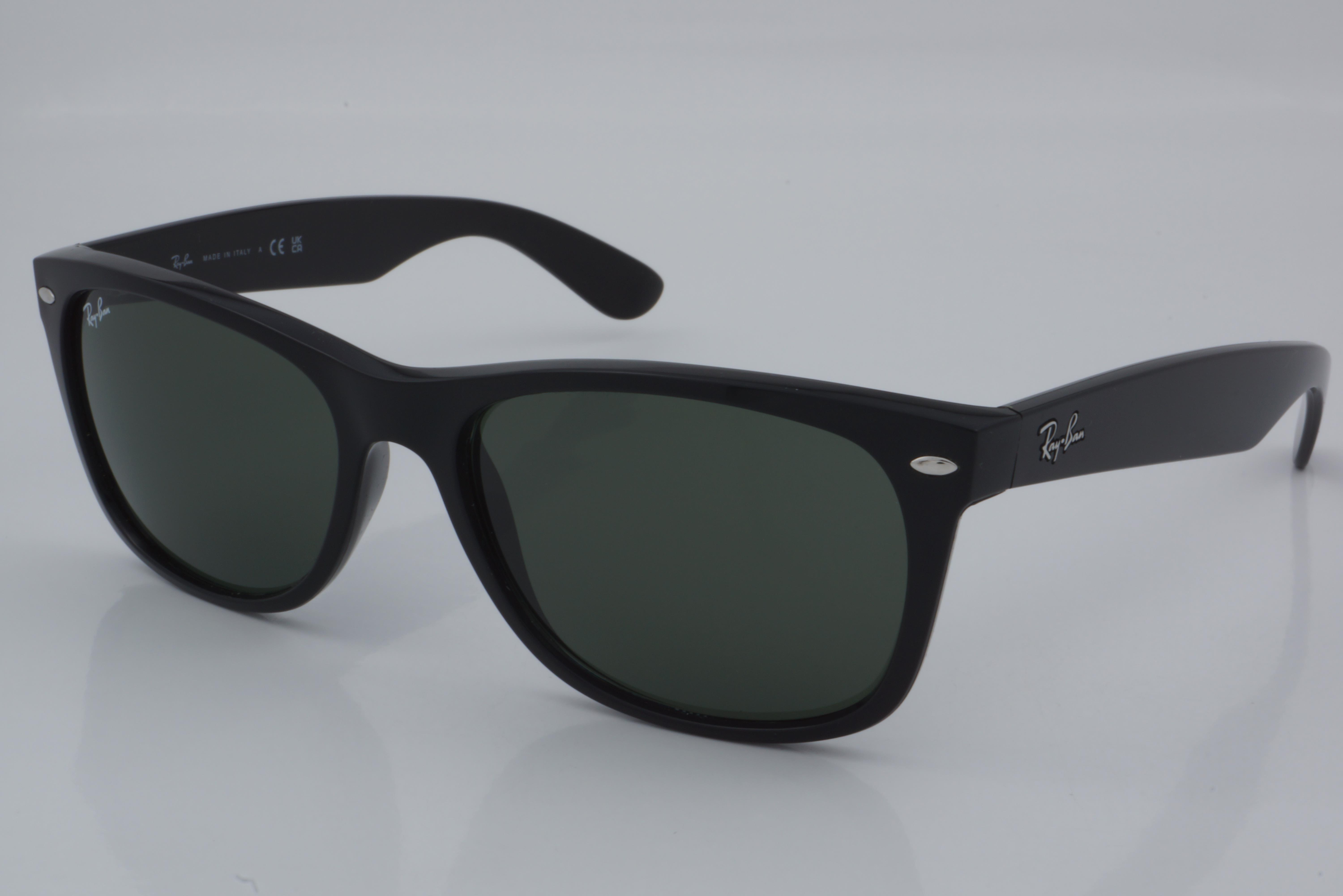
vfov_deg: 20.2
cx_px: 672
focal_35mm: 68
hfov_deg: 29.9
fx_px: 2518
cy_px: 448
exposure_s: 1/4
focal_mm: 45
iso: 100
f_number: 32
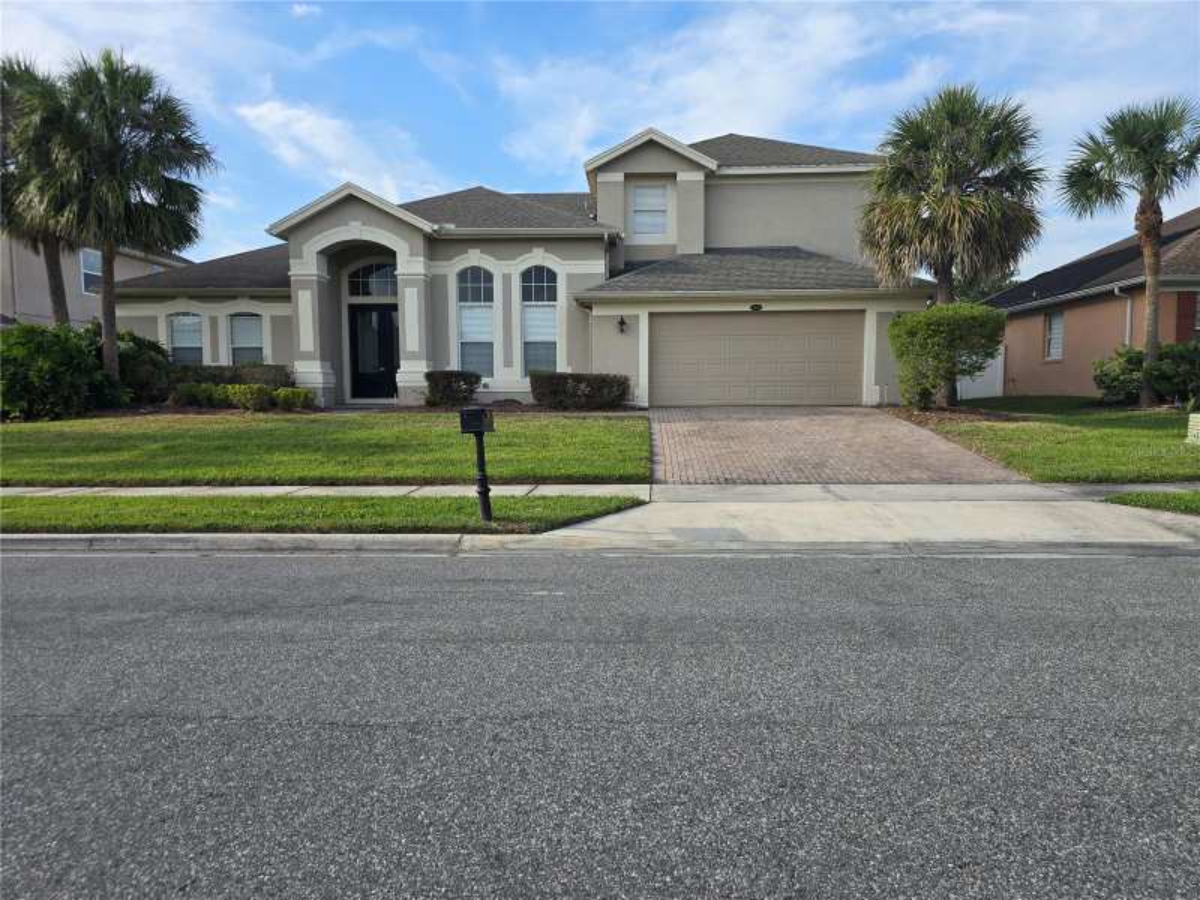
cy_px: 450
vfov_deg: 58.9
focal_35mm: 23
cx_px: 600
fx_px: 797
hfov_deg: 73.9
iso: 12
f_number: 1.7
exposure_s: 1/479
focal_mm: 6.3
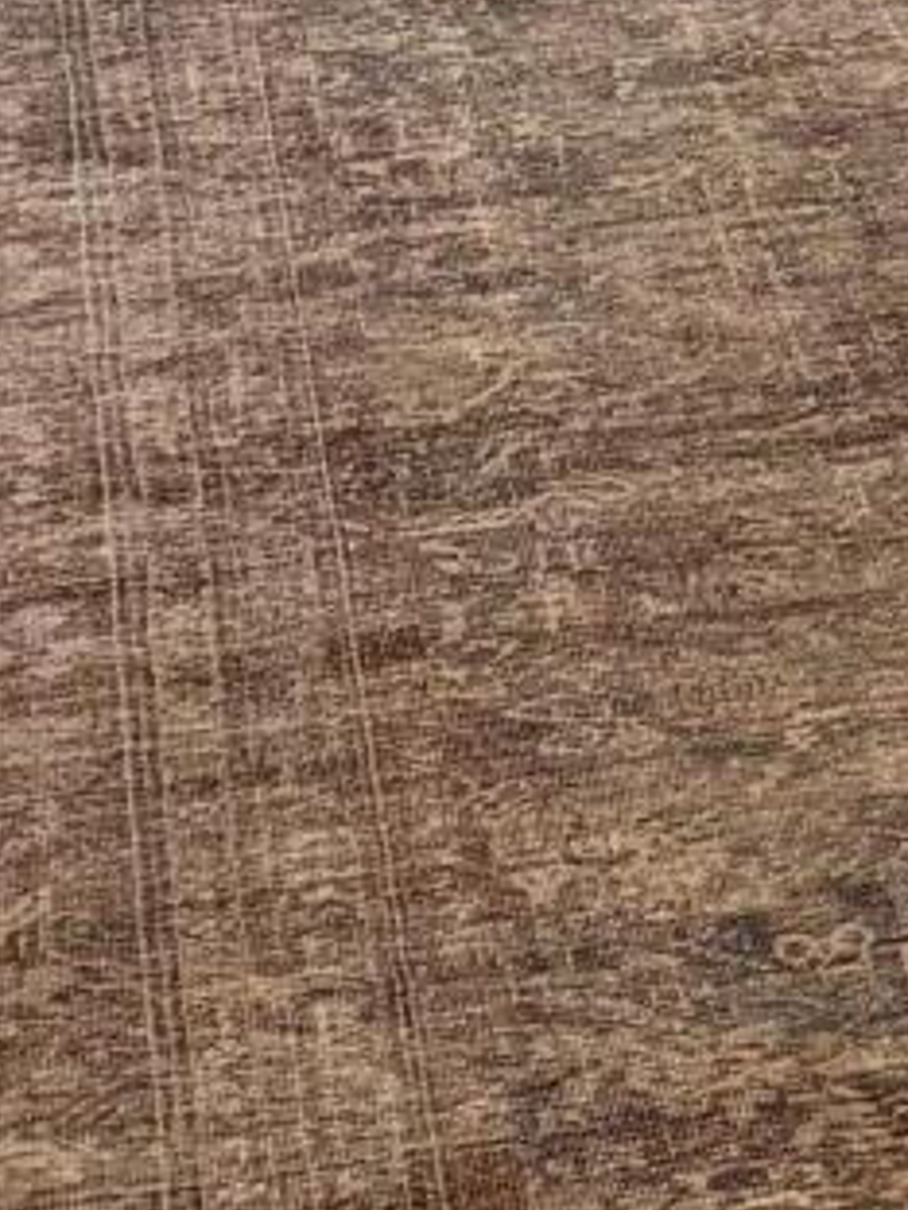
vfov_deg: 11.7
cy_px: -1051
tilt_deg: -12.9
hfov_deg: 9.3
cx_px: 1537
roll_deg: -1.9
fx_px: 5386
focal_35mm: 154
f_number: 1.78
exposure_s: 1/120
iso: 320
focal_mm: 6.76
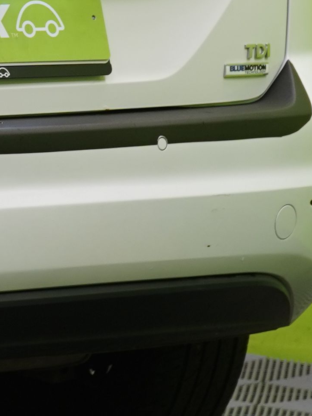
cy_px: -70
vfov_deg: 6.0
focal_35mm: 328
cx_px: -570
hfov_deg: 4.4
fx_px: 3939
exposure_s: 1/30
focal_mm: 55
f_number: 5
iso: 400
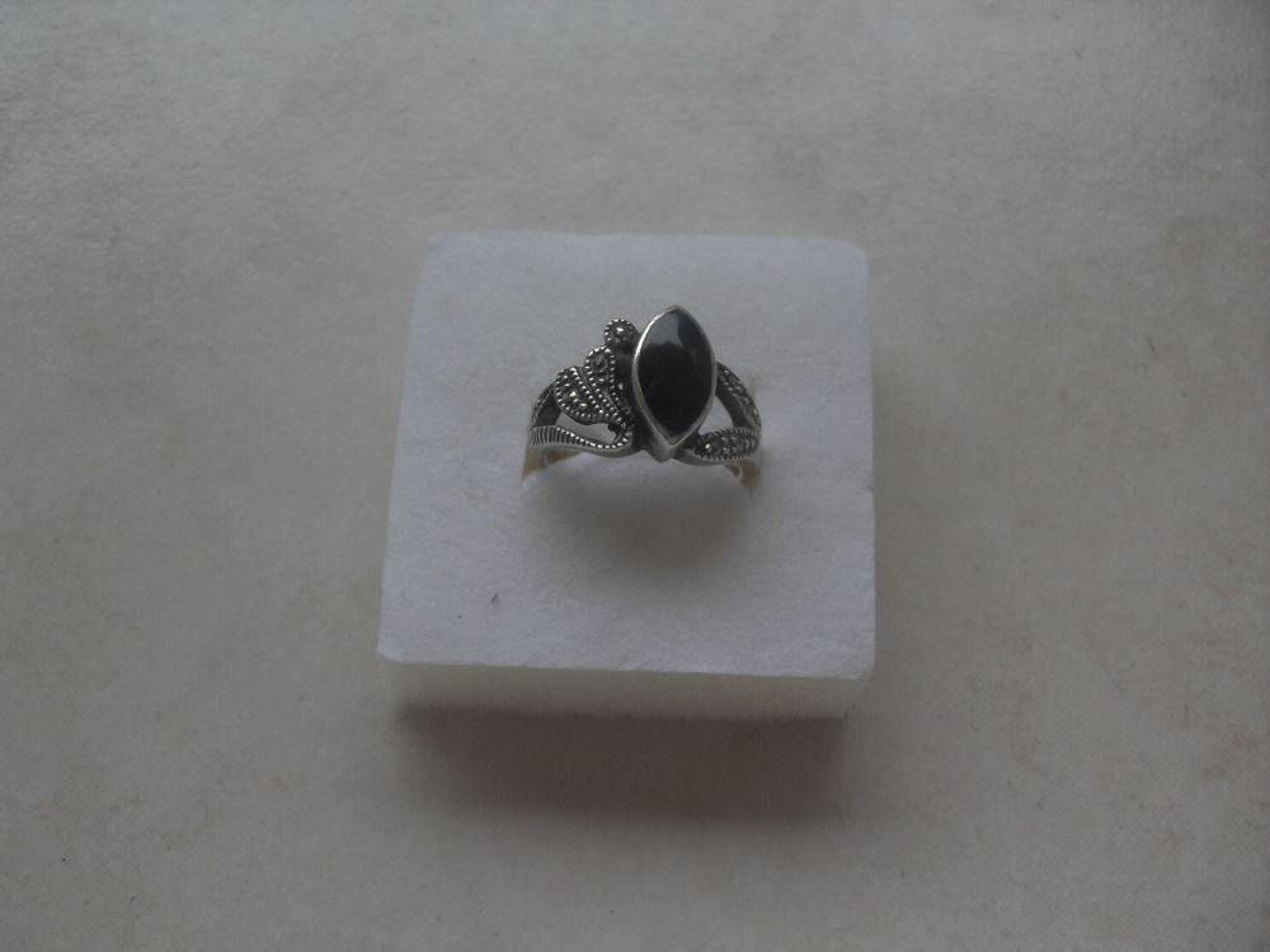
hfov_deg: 50.1
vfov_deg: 38.7
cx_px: 635
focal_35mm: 37
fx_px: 1357
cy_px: 476
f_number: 2.8
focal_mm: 6.3
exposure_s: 1/250
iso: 80
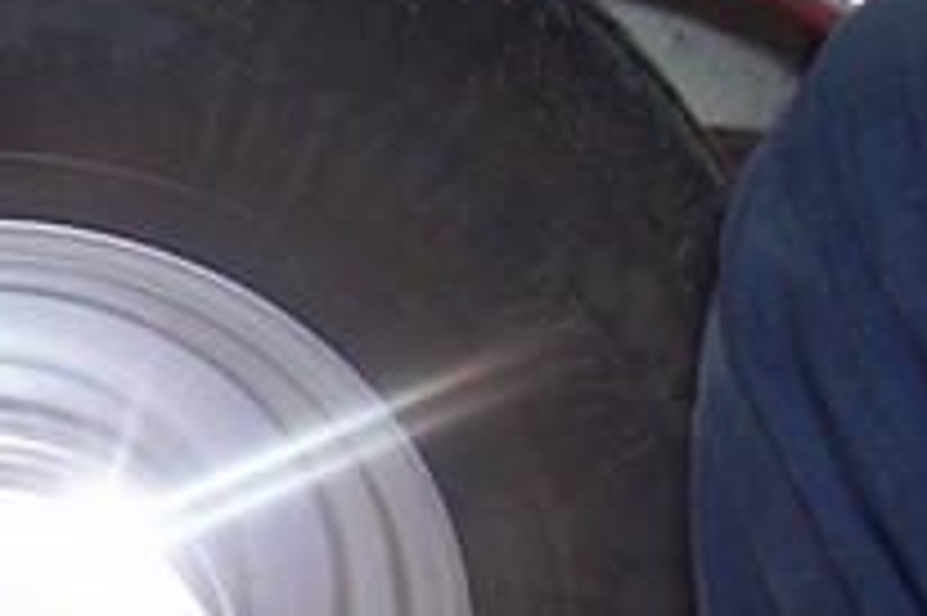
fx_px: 2213
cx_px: -99
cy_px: 632
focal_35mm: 86
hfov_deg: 22.3
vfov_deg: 15.5
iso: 80
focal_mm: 5.6
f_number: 2.7
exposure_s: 1/64
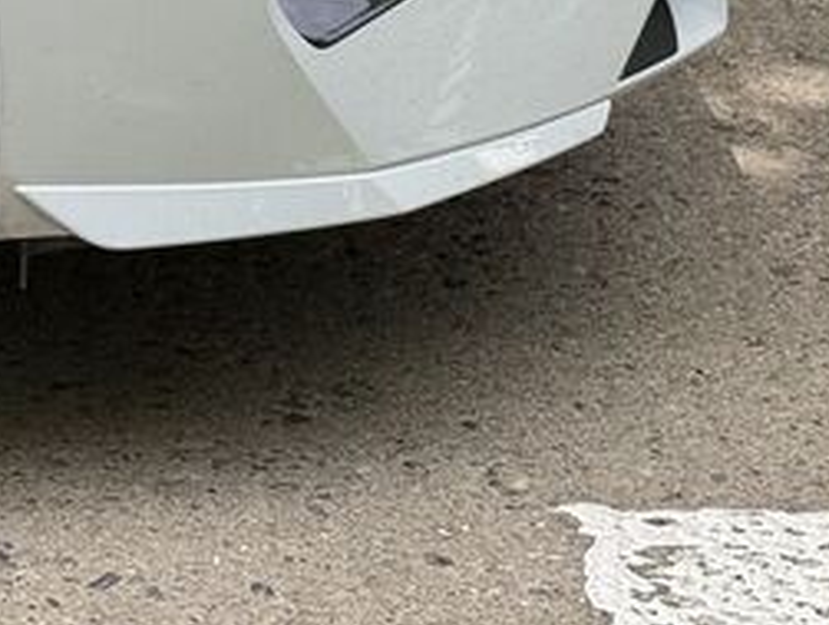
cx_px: -43
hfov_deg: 11.9
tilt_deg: -13.7
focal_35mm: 163
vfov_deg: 8.9
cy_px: -375
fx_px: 3909
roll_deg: +4.9
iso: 80
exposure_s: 1/1085
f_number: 1.78
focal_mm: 6.76
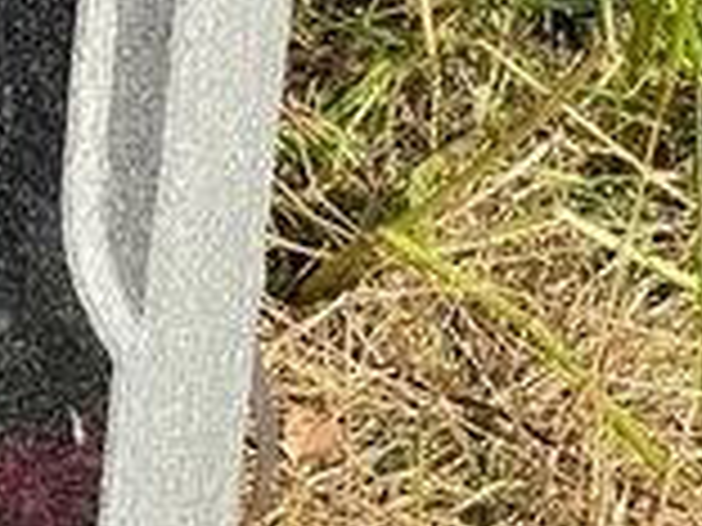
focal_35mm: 267
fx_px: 5415
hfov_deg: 7.3
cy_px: 85
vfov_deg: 5.6
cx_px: -351
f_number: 2
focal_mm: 6
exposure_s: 1/749
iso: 20
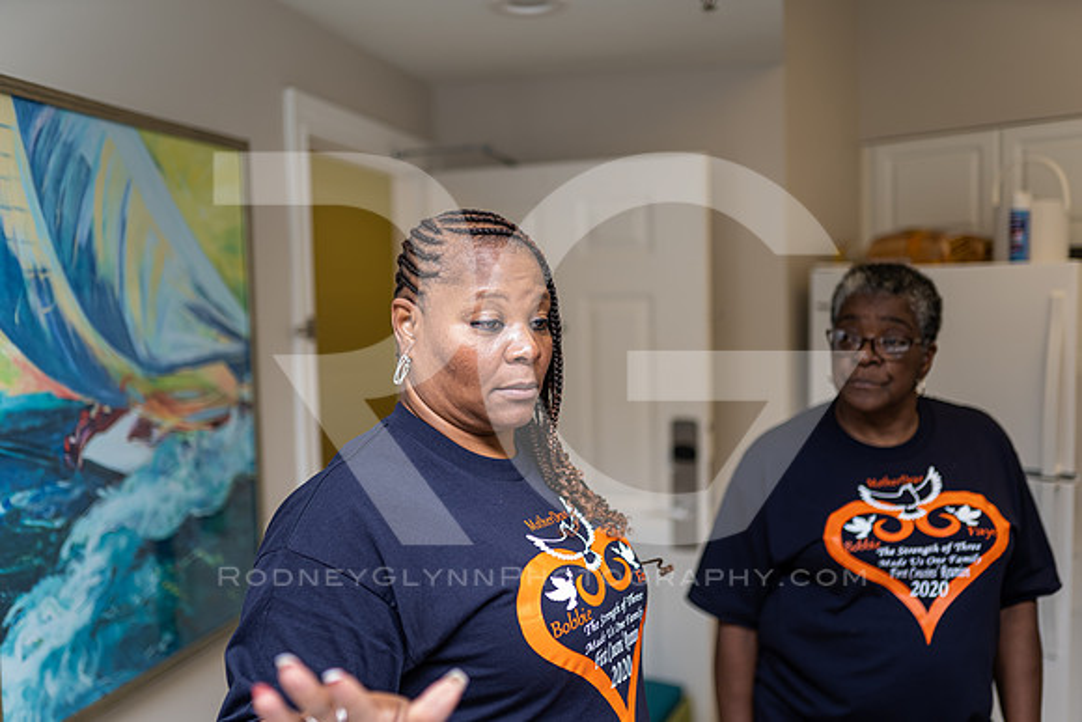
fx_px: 1052
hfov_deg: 54.4
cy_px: 361
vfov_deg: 37.9
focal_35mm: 35
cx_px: 541
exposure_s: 1/160
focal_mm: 35
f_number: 1.4
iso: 50
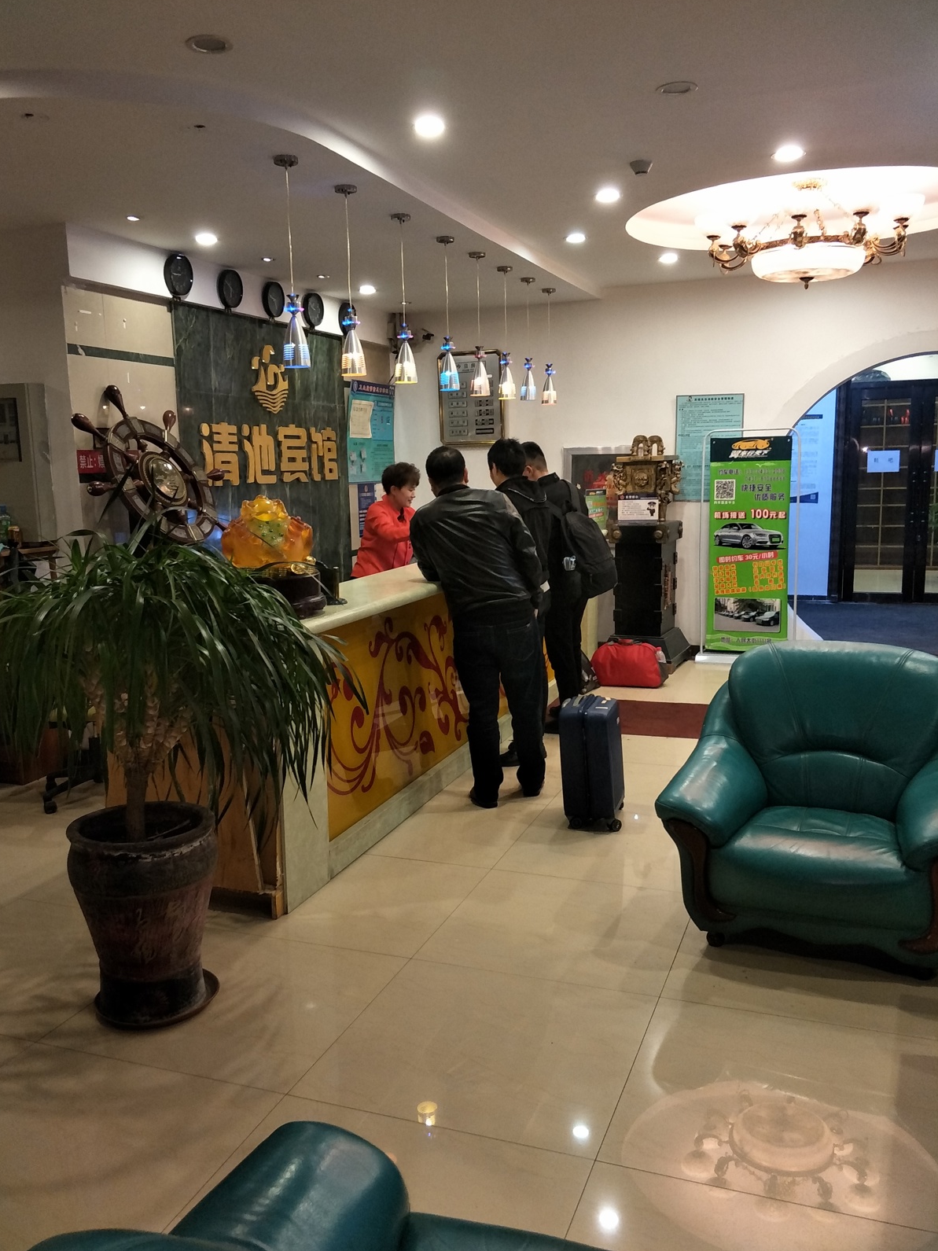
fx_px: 831
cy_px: 633
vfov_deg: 73.9
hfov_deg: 58.9
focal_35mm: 23
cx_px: 460
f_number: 1.7
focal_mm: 3.79
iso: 225
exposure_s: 1/33
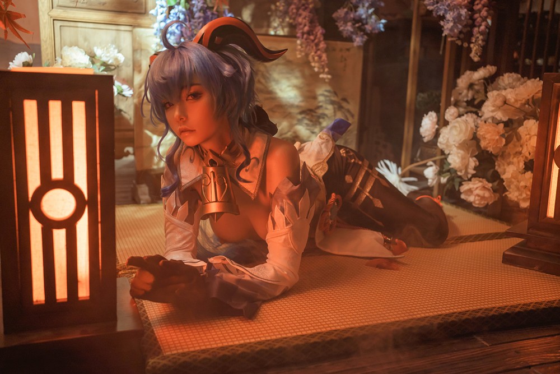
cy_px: 187
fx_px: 544
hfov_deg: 54.4
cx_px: 280
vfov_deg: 37.9
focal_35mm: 35
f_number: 2.8
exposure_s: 1/40
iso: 200
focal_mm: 35
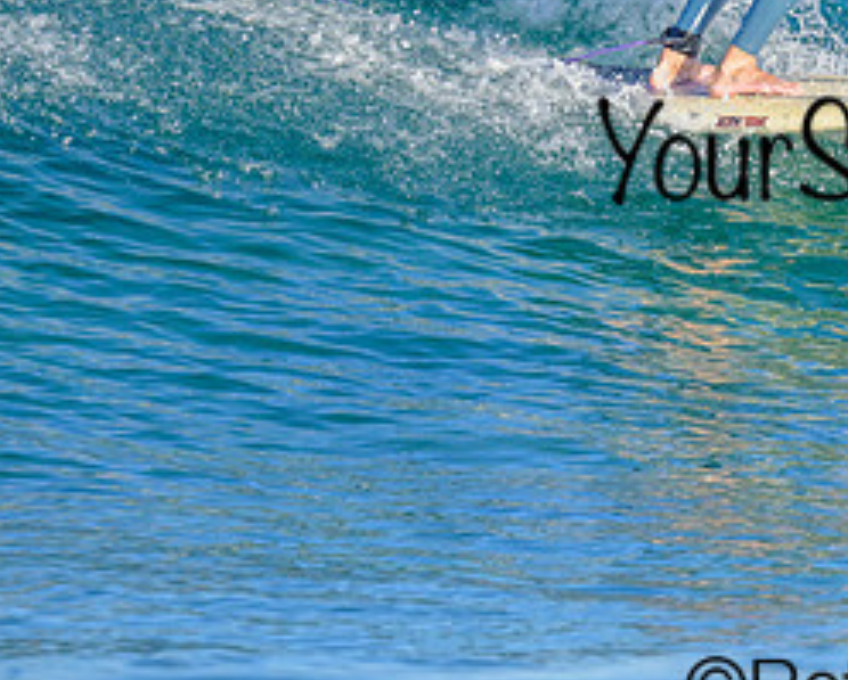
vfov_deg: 0.7
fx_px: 55581
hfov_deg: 0.9
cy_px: -12
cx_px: 933
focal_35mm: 2212
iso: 560
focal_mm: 800
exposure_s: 1/2000
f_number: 6.3
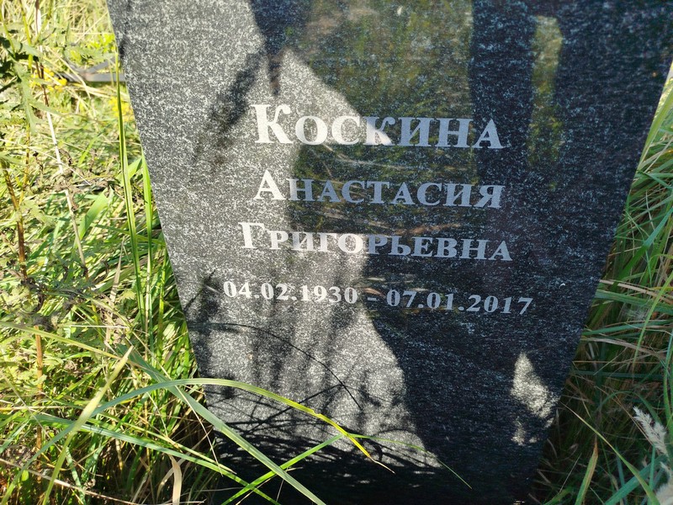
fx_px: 467
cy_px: 252
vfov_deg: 56.8
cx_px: 336
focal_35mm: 24
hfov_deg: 71.6
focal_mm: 5.31
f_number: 1.7
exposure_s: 1/261
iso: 50
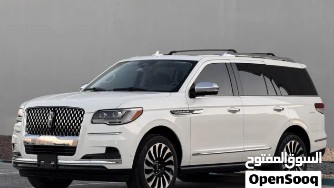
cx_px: 166
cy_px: 76
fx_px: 1169
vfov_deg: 9.2
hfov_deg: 16.3
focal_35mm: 132
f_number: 2.8
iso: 64
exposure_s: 1/99
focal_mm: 15.66
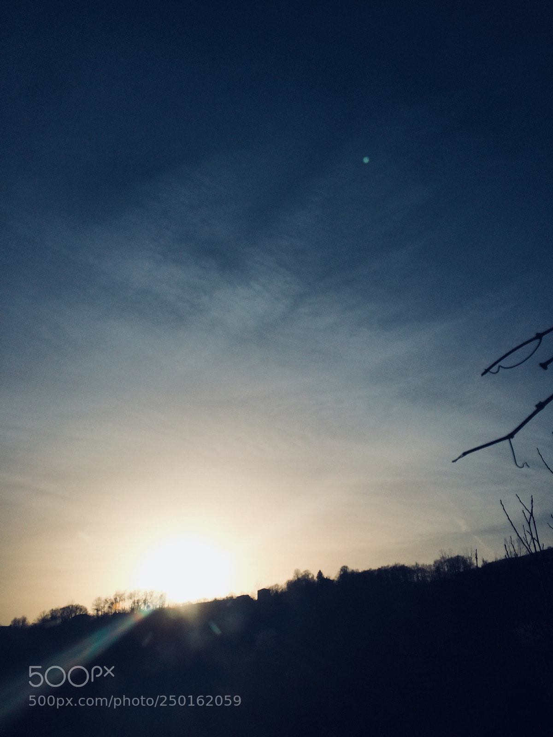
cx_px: 276
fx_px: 618
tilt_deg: +23.5
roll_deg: +0.5
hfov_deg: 48.2
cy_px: 368
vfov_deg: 61.7
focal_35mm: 29
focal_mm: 4.15
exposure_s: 1/6849
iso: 32
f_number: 2.2
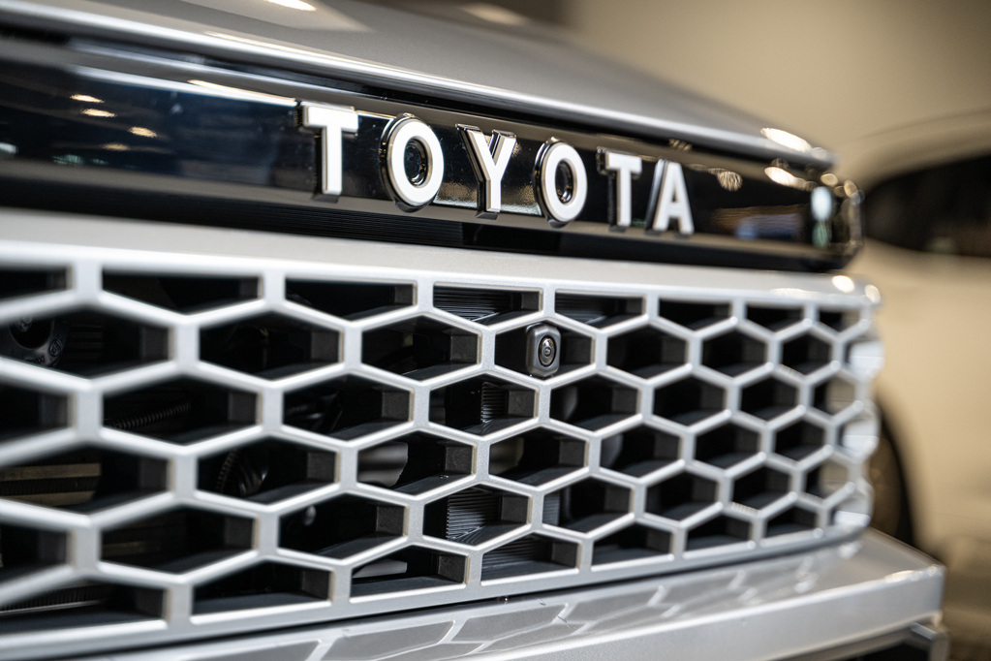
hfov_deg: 27.0
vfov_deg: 18.2
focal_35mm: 75
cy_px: 330
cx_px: 496
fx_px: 2064
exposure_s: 1/160
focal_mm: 75
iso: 640
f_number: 2.8
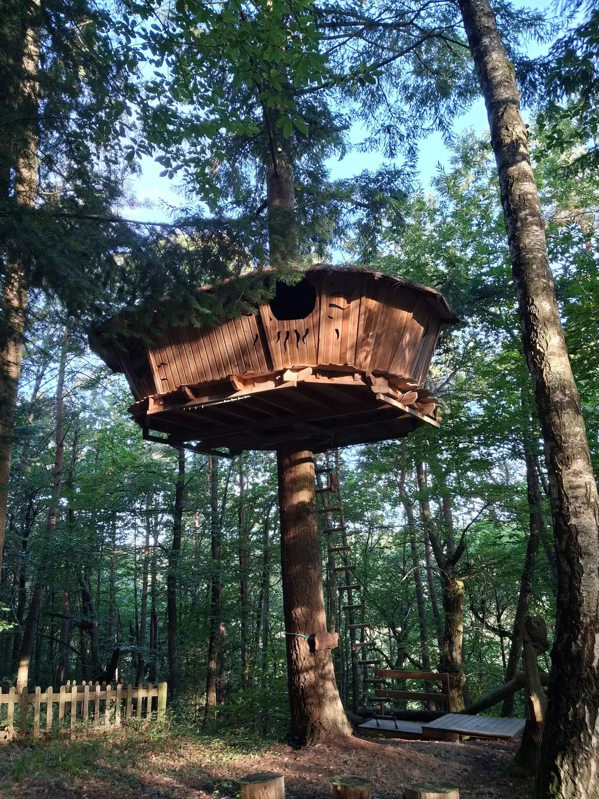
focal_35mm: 27
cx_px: 300
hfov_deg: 51.4
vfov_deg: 65.3
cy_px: 400
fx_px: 623
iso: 200
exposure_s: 1/100
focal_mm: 4
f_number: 1.8
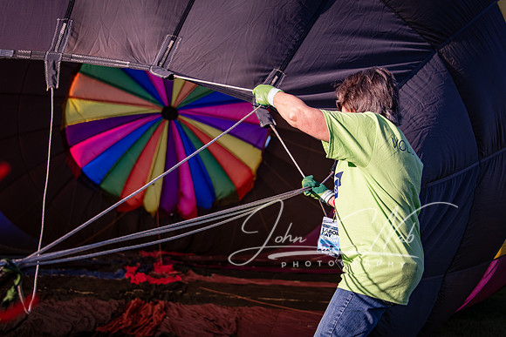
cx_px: 249
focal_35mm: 61
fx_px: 854
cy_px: 156
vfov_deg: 22.4
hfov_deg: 33.0
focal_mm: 56
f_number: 4.5
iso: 400
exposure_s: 1/2000
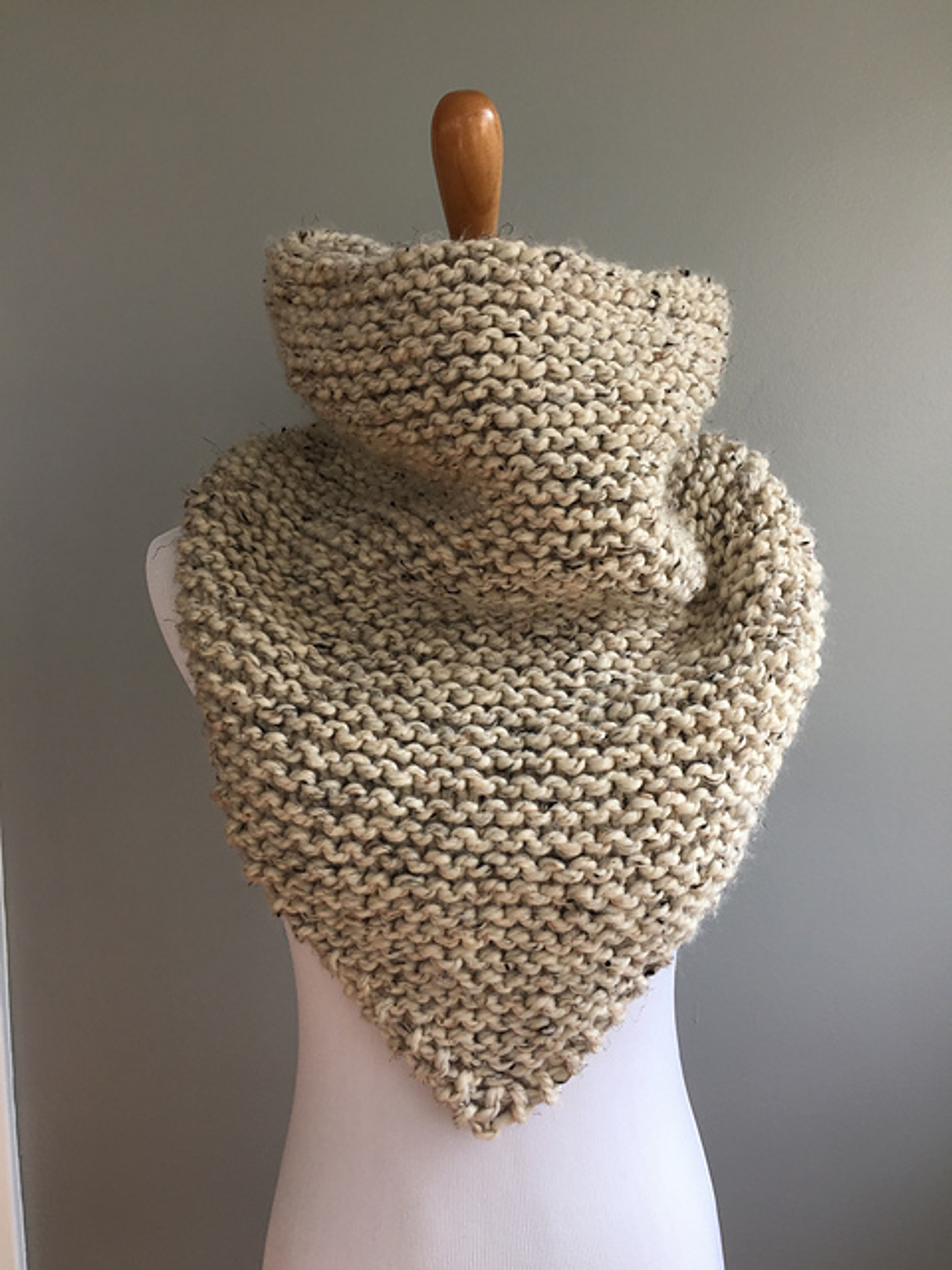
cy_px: 635
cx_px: 476
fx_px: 1063
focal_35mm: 29
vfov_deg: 61.7
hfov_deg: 48.2
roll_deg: +0.6
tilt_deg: -7.1
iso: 32
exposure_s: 1/177
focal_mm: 4.15
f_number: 2.2
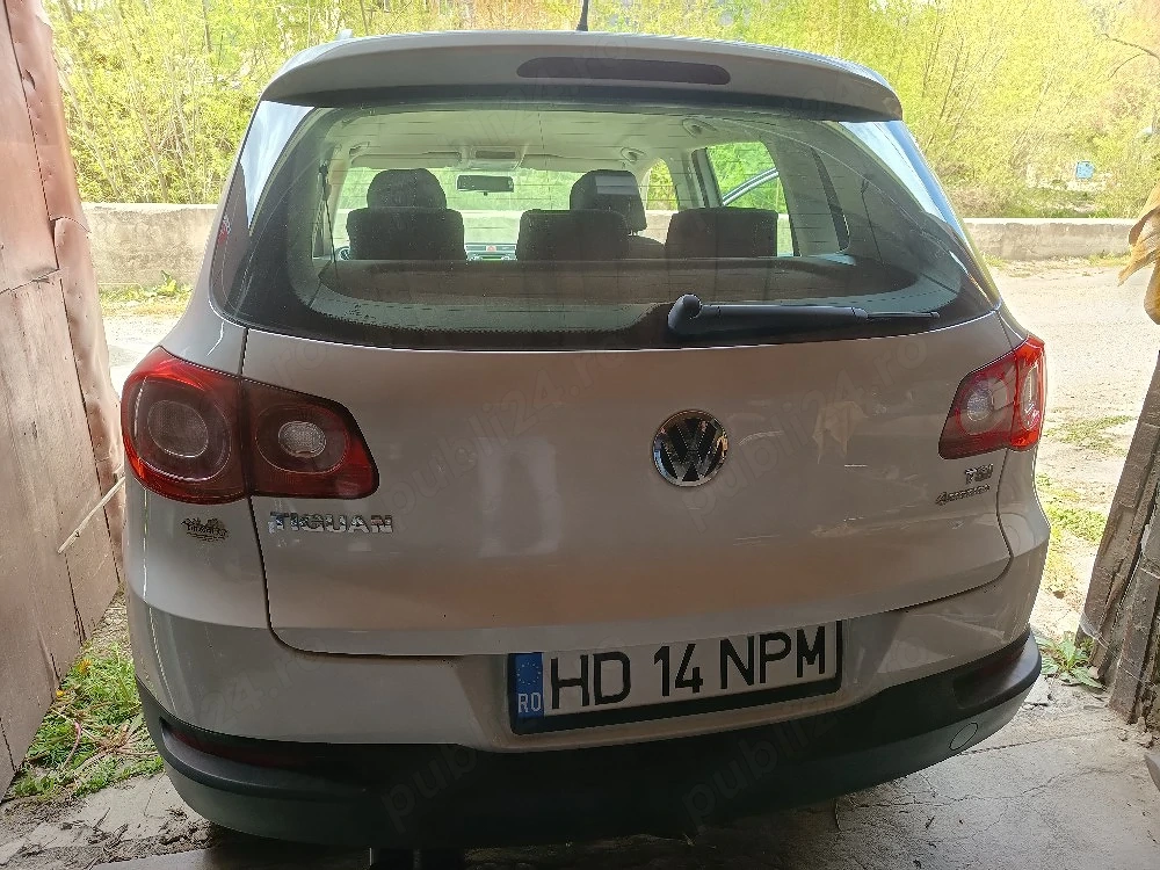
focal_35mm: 24
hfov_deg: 71.6
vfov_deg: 56.8
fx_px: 804
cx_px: 580
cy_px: 435
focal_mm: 5.24
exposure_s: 1/101
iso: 206
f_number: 1.7
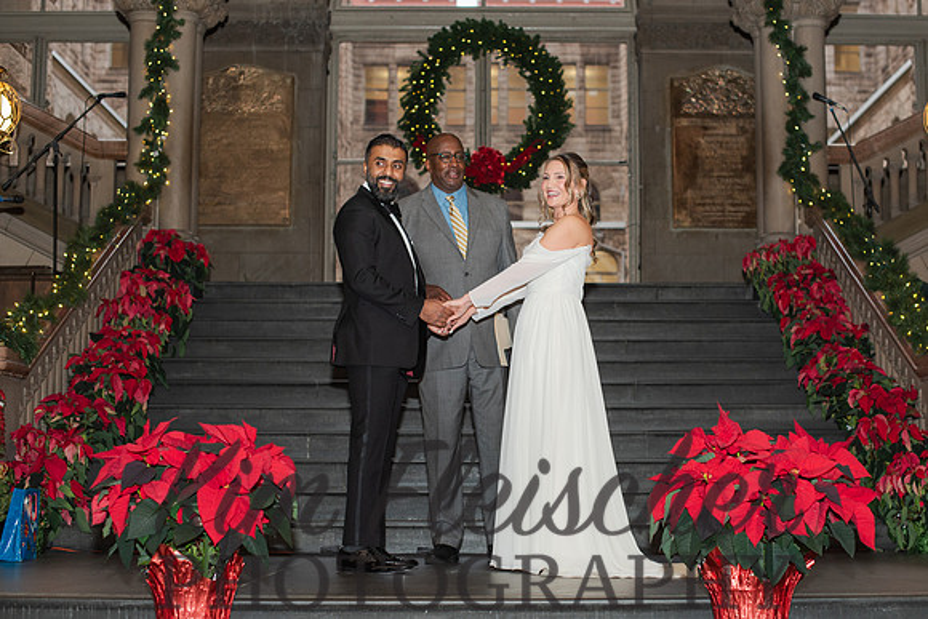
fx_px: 1463
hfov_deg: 35.1
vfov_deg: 23.9
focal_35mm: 57
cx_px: 524
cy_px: 321
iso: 800
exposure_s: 1/200
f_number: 3.5
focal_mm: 50
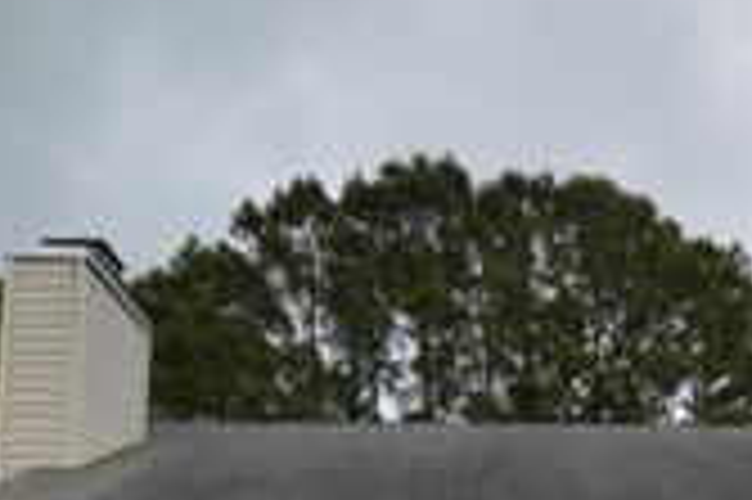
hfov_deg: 42.8
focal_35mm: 45
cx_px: 527
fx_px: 939
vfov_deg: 25.1
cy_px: 676
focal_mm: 10
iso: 100
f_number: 8
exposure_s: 1/250
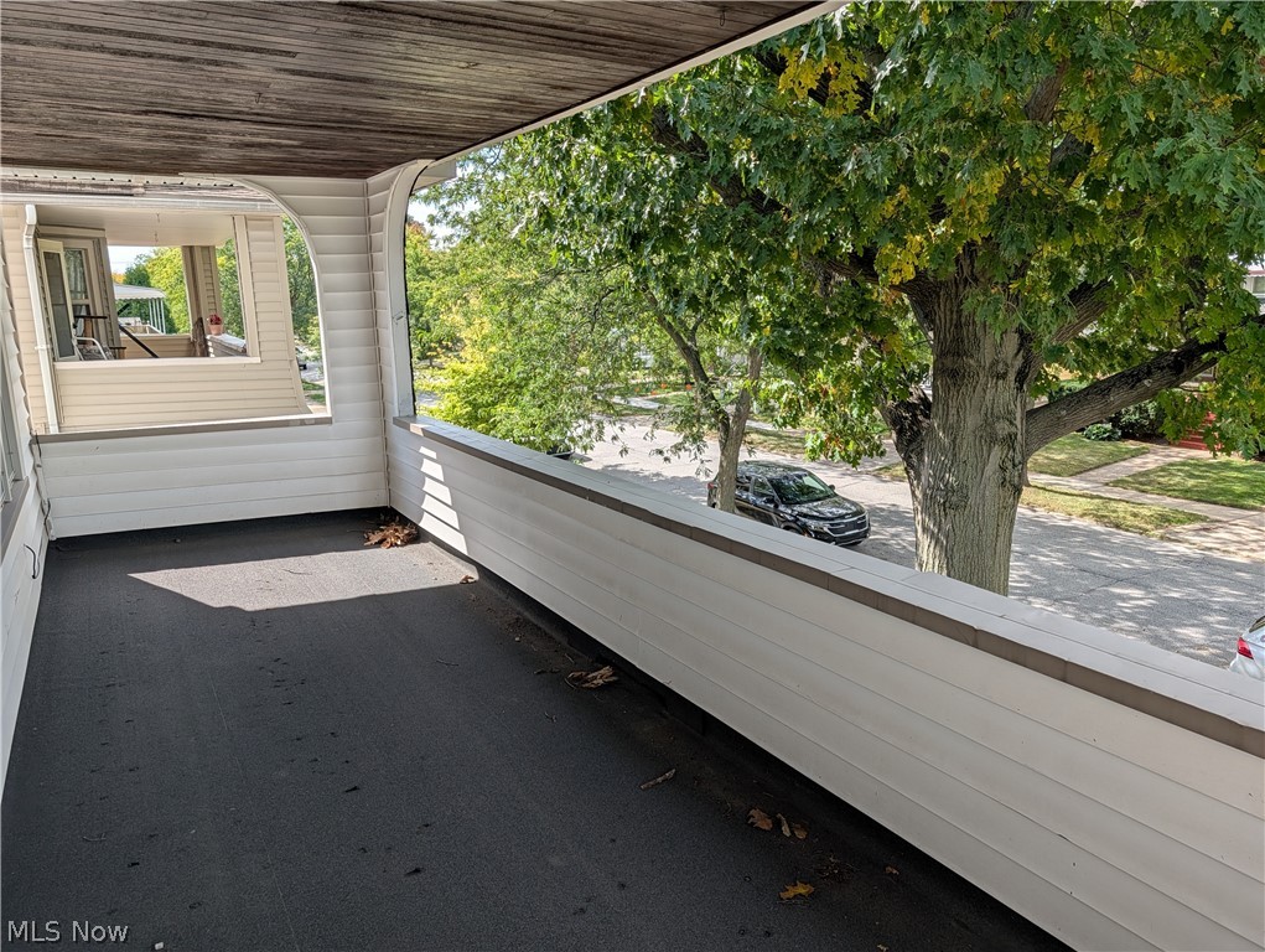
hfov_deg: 71.5
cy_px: 476
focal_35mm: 24
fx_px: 878
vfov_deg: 56.9
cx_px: 632
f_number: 1.68
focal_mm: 6.9
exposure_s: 1/631
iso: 21
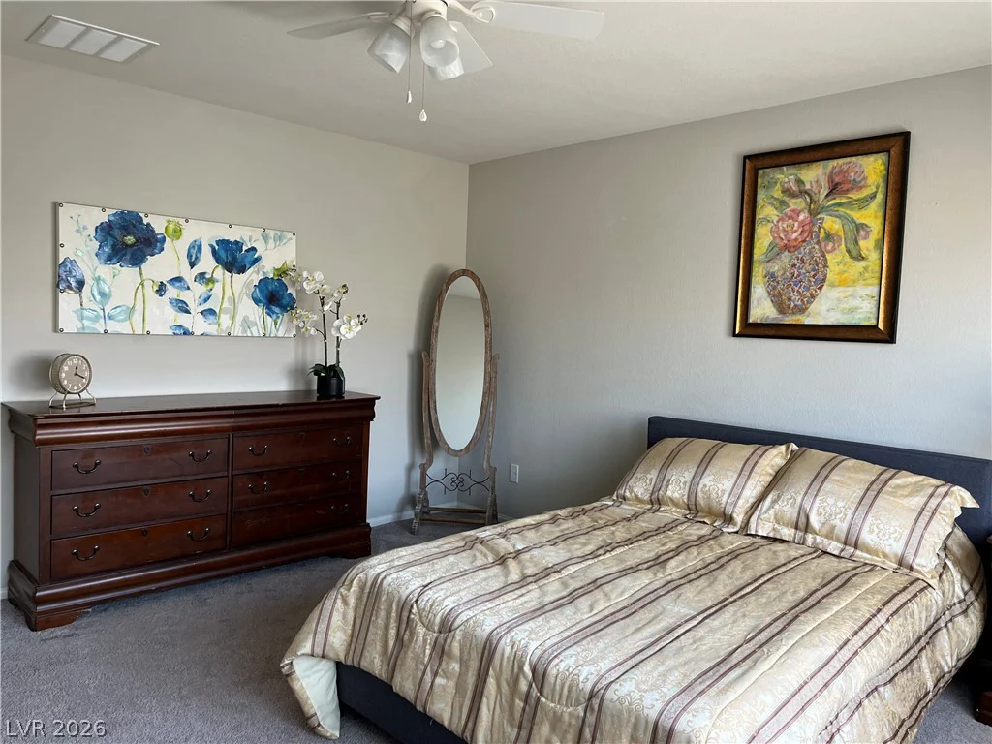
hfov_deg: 67.3
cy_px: 372
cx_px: 496
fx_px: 745
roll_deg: -2.1
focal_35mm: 26
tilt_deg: -3.3
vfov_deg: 53.1
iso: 80
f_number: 1.6
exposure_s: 1/60
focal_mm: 5.1
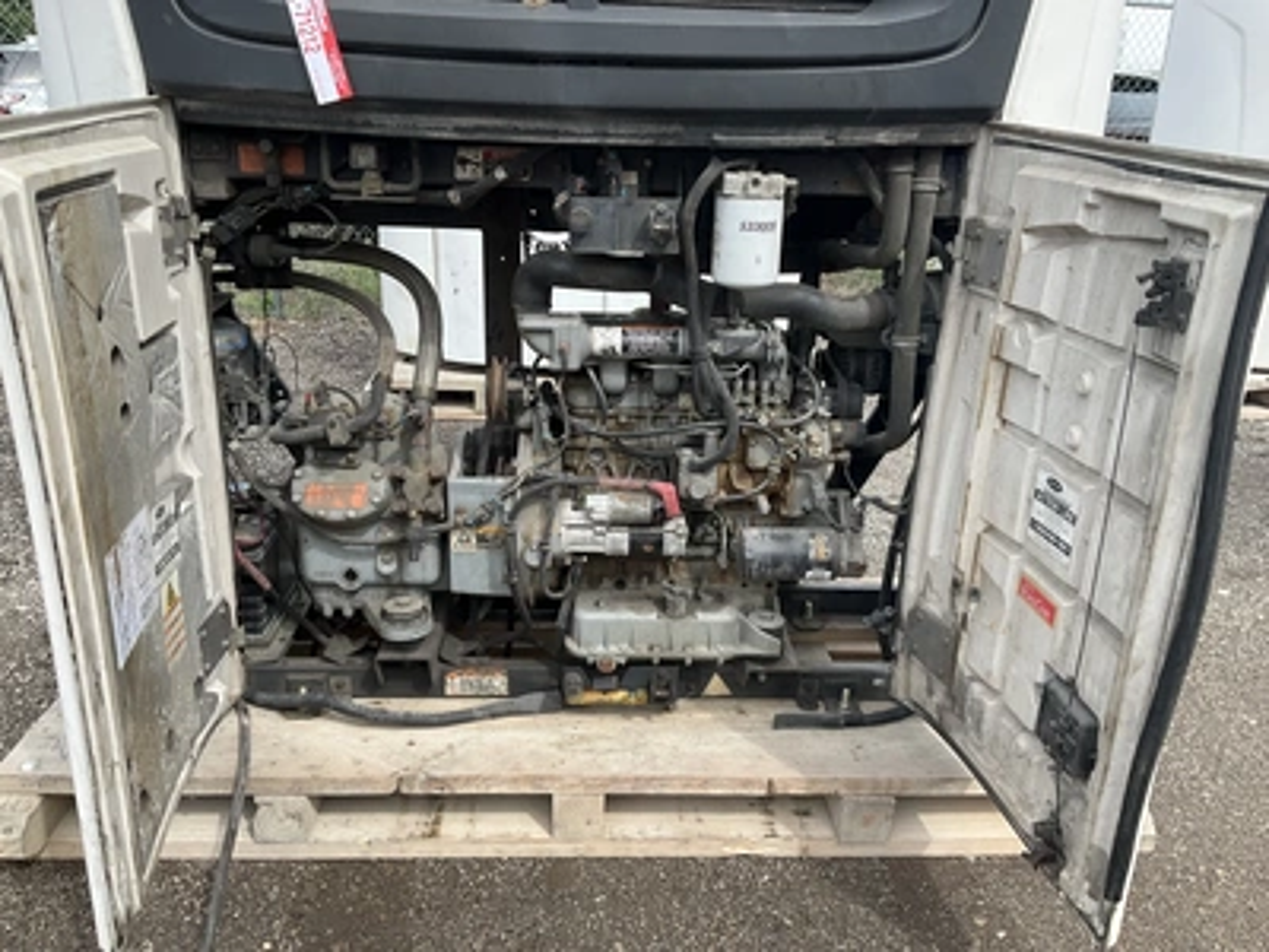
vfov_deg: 48.2
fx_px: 1063
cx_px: 634
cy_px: 476
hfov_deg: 61.7
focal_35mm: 29
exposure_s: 1/568
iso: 25
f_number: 1.8
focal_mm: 3
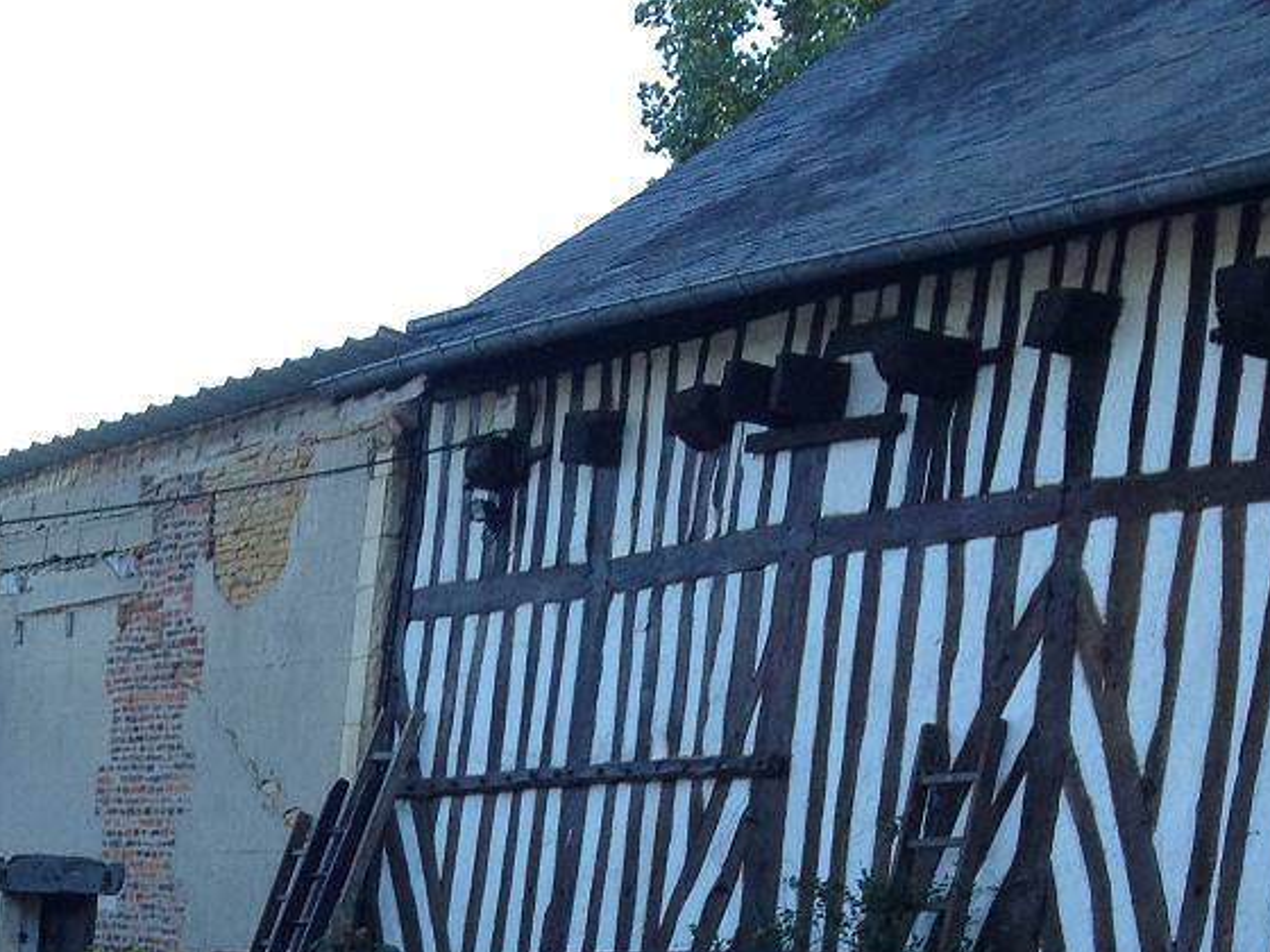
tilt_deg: -6.9
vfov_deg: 13.7
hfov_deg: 18.3
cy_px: 1383
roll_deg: -5.6
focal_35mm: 102
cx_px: -225
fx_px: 3742
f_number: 2.4
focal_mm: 4.28
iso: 50
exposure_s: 1/235
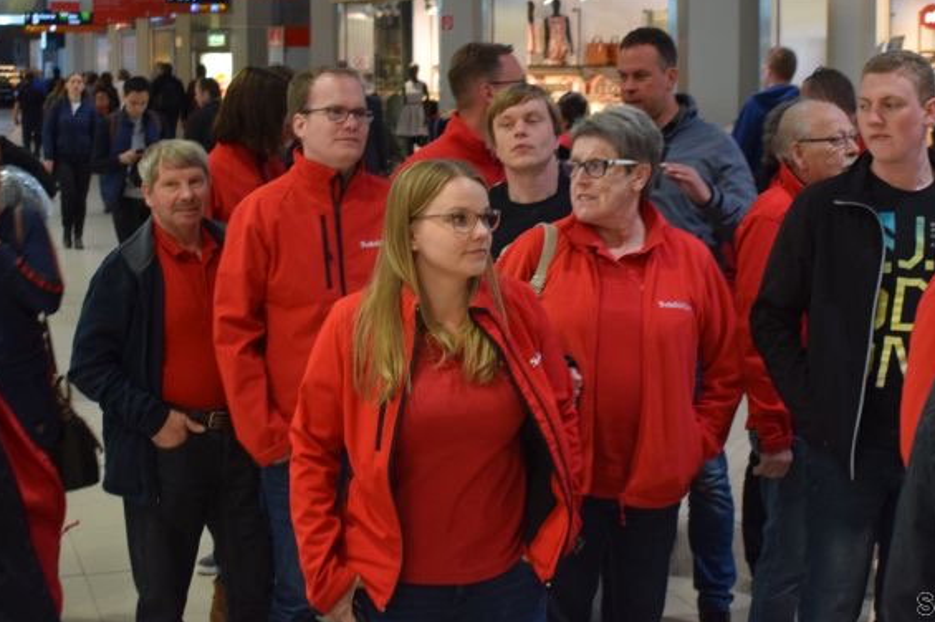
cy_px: 193
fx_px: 1765
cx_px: 626
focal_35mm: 68
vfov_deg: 19.9
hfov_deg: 29.5
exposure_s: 1/60
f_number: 4.5
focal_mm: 32
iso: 1000
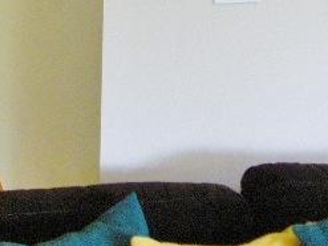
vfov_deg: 8.5
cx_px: 64
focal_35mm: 166
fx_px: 1572
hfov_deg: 11.9
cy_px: -213
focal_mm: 8.5
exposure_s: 1/46.8
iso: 400
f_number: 2.9
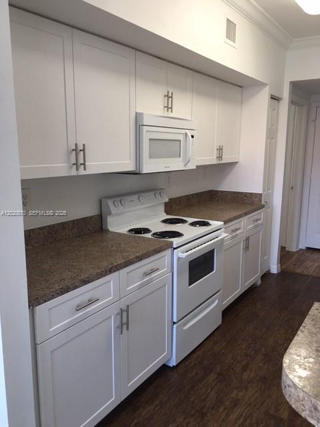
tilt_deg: -10.0
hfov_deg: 48.2
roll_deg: -0.6
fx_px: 357
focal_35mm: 29
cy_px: 214
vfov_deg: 61.7
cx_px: 160
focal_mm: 4.15
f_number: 2.2
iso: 32
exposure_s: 1/15
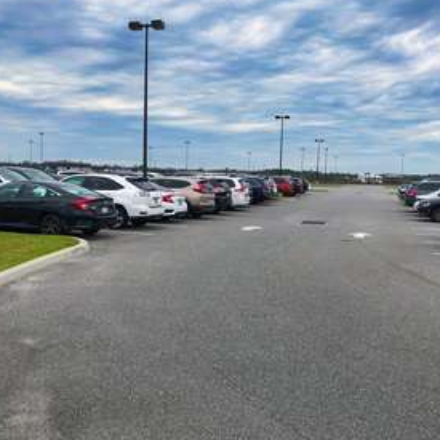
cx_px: 226
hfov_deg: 46.0
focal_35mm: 36
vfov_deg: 46.0
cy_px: 219
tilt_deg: -5.7
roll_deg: -1.2
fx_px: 518
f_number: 1.8
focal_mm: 4
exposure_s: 1/2000
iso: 20
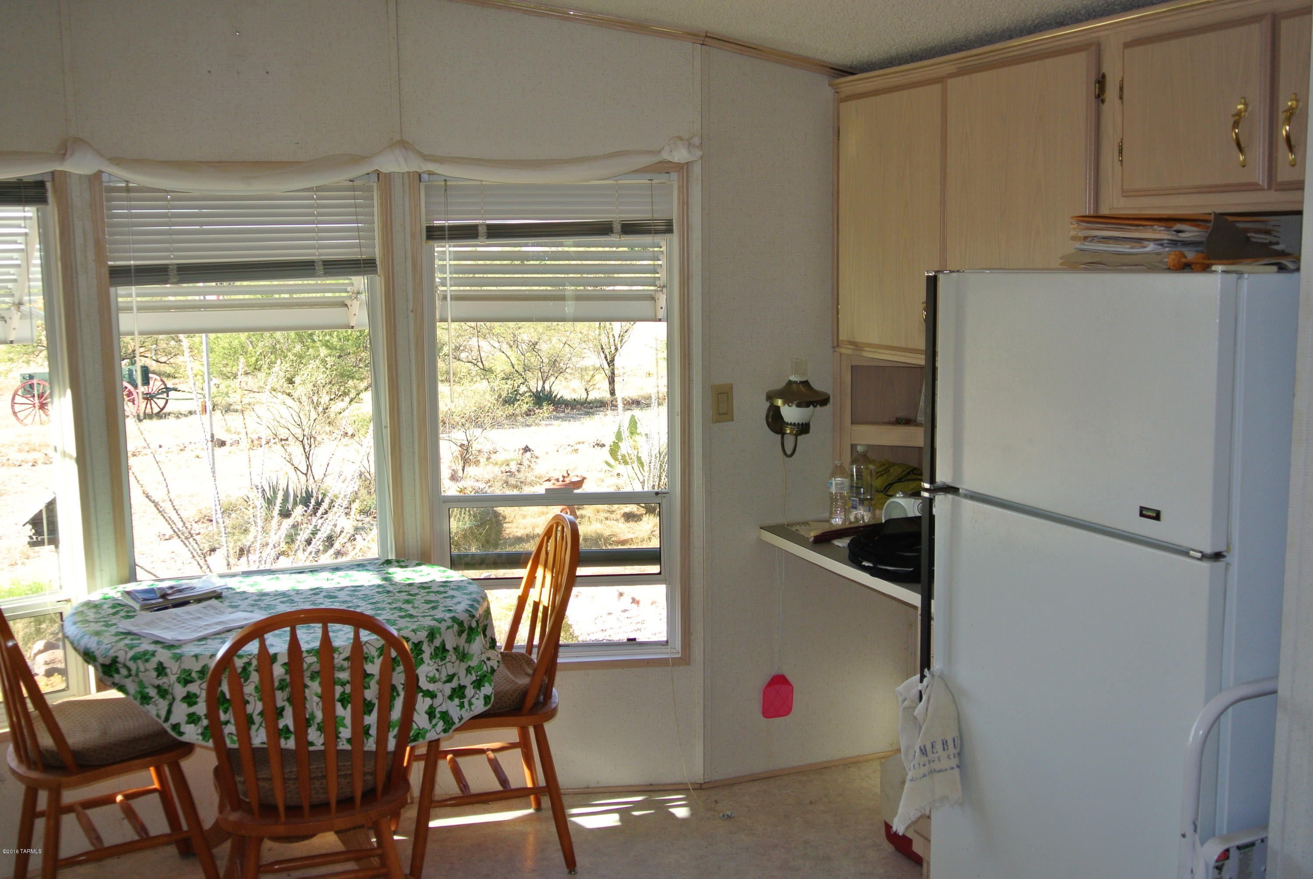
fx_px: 1315
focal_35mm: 36
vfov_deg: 37.0
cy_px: 440
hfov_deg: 53.1
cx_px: 656
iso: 100
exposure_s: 1/60
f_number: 4
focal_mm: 13.6
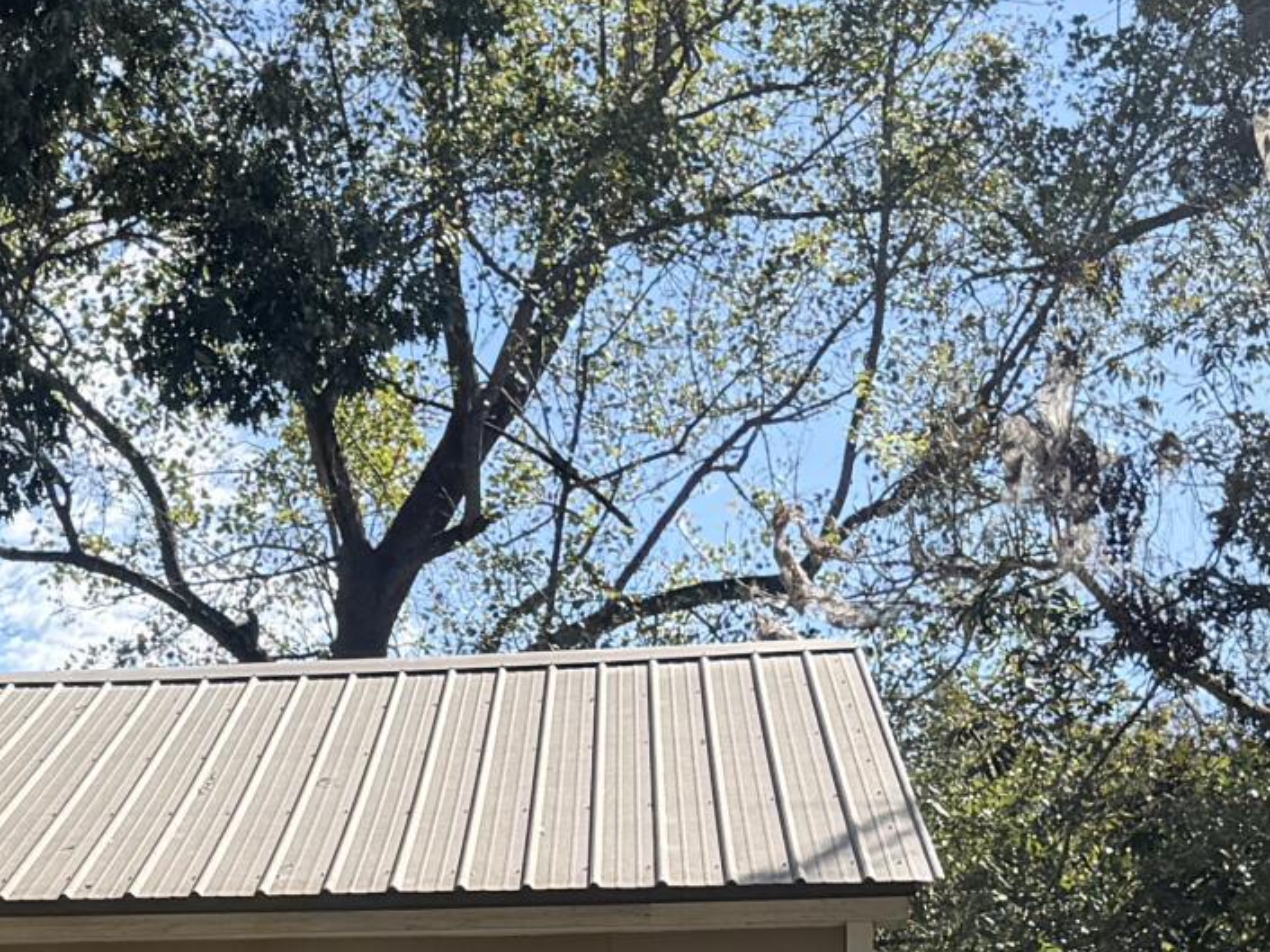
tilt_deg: +1.4
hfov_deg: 18.9
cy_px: 1343
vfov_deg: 13.8
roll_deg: -0.1
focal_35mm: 102
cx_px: 122
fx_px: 3741
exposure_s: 1/2611
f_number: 1.78
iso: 80
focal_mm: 6.76
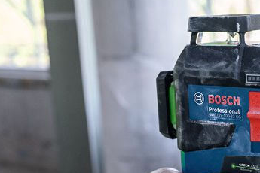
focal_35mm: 88
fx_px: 636
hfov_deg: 22.2
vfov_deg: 15.4
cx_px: 262
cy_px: 135
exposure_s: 1/80
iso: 1600
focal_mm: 38
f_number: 6.3
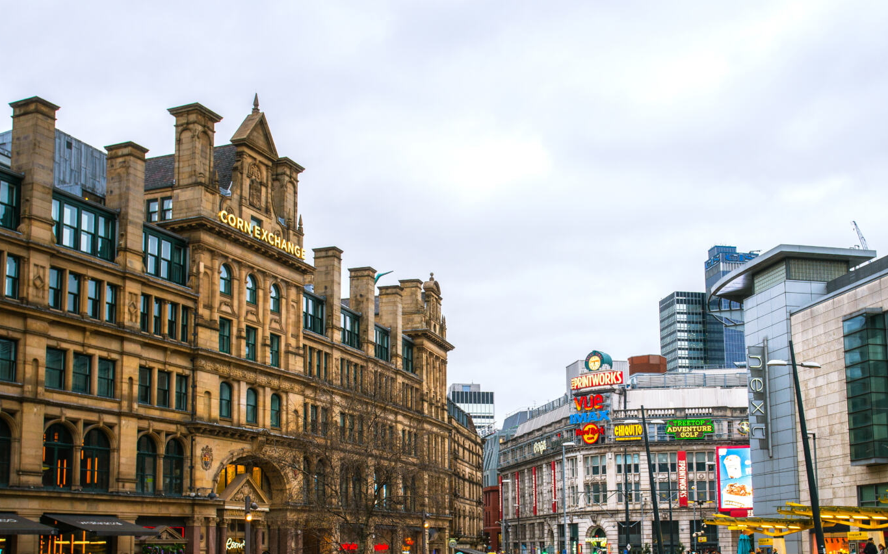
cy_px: 405
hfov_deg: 46.1
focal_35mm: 43
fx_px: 1040
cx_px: 506
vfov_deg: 29.4
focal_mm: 30
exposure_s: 1/50
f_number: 4.5
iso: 100
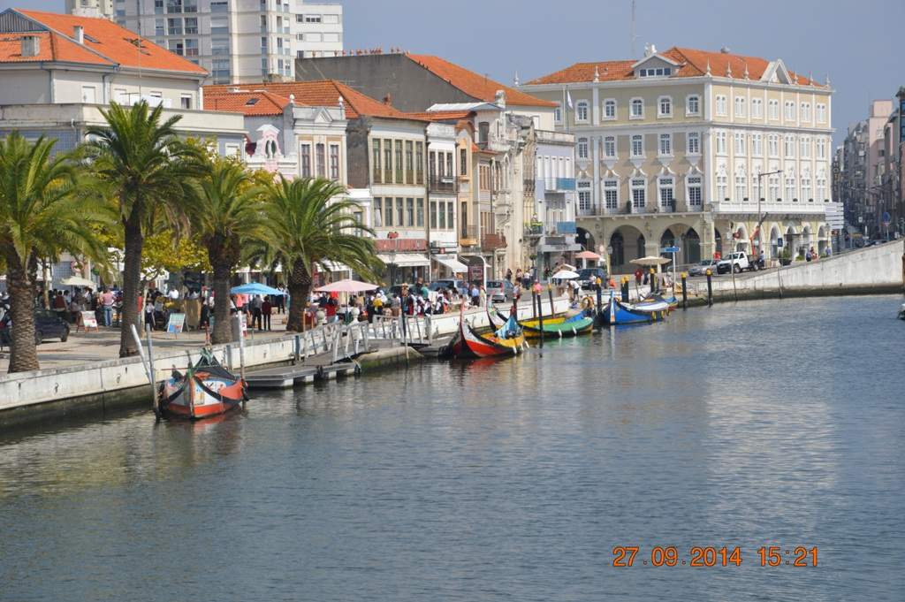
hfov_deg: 16.1
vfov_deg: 10.7
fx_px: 3203
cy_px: 301
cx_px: 452
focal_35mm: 128
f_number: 9
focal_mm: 85
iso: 100
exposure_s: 1/320
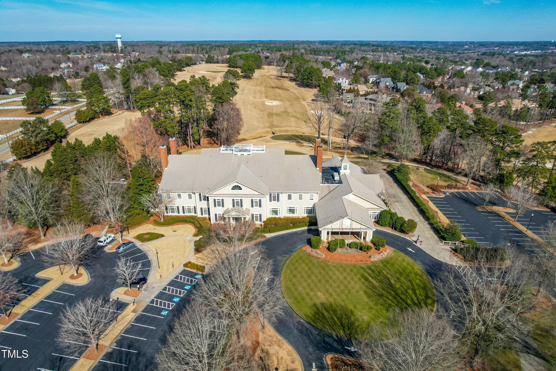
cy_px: 186
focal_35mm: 22
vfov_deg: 57.2
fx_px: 340
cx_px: 278
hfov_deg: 78.6
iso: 130
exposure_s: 1/2500
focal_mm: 8.38
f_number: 2.8
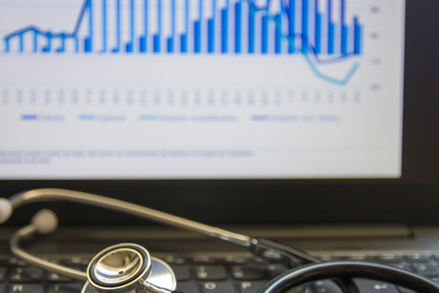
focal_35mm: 64
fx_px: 781
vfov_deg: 21.2
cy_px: 177
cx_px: 203
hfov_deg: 31.4
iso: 200
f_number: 2.8
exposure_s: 1/60
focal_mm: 34
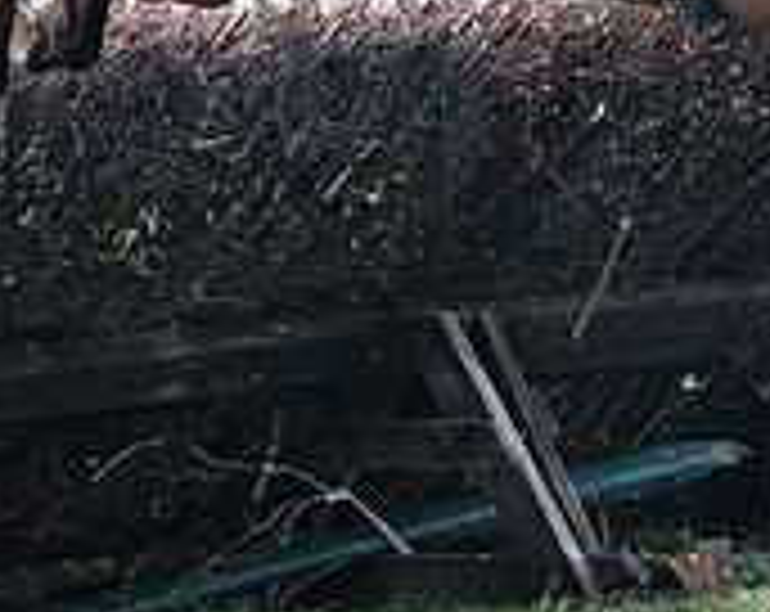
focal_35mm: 431
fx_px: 9800
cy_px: -222
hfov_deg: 4.5
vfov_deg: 3.6
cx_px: 971
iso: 400
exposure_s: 1/2000
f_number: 4
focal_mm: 70
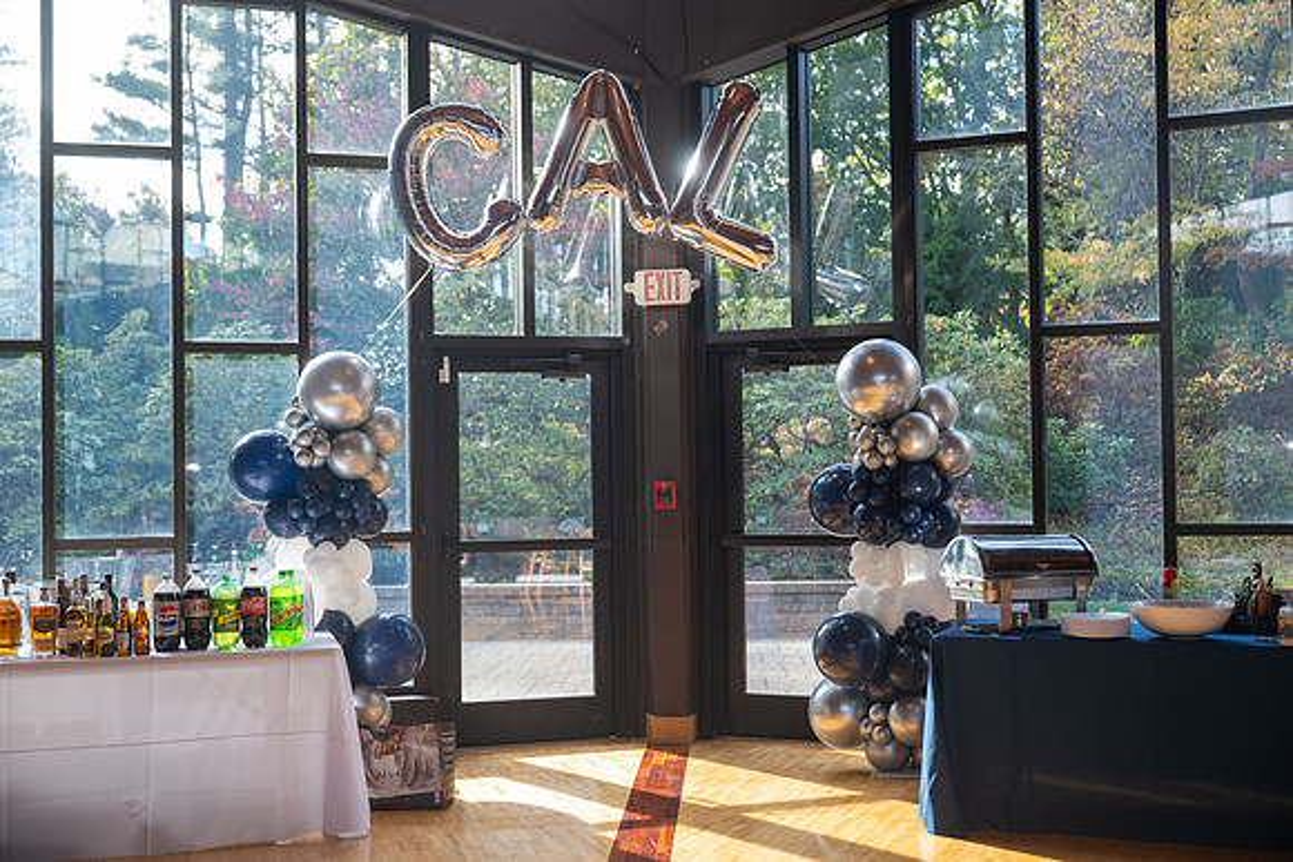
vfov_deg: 31.9
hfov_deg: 46.4
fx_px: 1509
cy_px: 431
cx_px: 646
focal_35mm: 42
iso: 640
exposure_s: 1/640
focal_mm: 42
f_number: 2.8
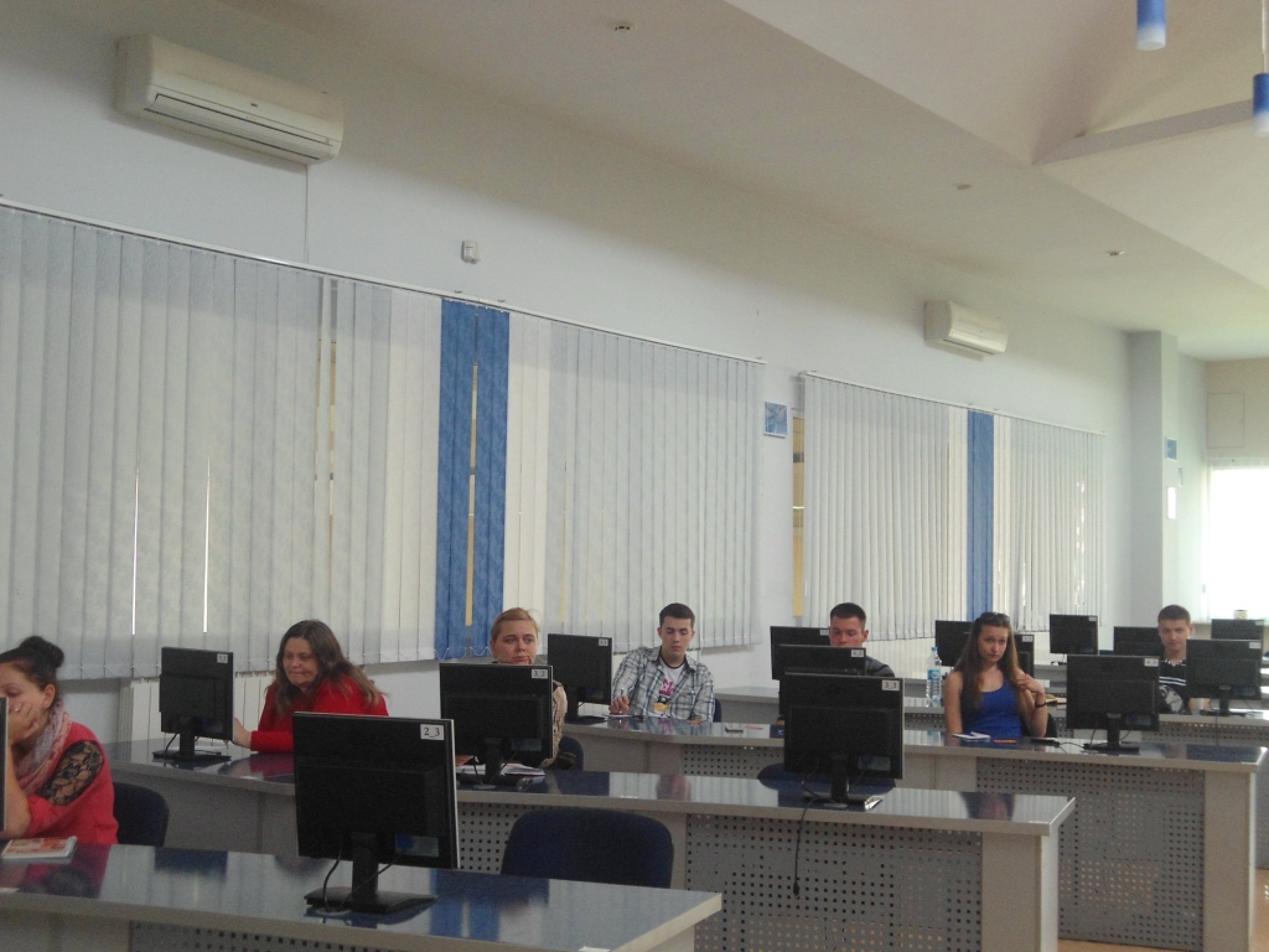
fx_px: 1613
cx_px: 634
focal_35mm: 44
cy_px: 476
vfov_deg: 32.9
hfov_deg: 42.9
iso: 200
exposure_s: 1/50
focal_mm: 7.9
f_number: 3.5
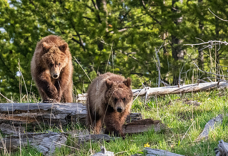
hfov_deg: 2.0
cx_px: 91
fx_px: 6583
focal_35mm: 1031
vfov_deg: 1.4
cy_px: 44
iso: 6400
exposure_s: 1/1600
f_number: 11
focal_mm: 600
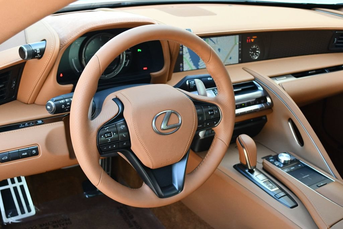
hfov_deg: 44.5
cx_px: 172
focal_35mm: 44
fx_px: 419
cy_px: 114
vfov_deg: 30.6
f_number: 3.8
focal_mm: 22
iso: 800
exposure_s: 1/250
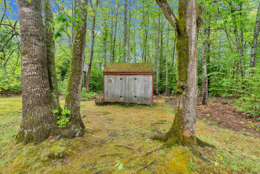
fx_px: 116
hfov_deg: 96.7
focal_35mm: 16
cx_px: 130
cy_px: 87
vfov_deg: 73.8
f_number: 8
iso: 800
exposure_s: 1/90
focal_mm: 16
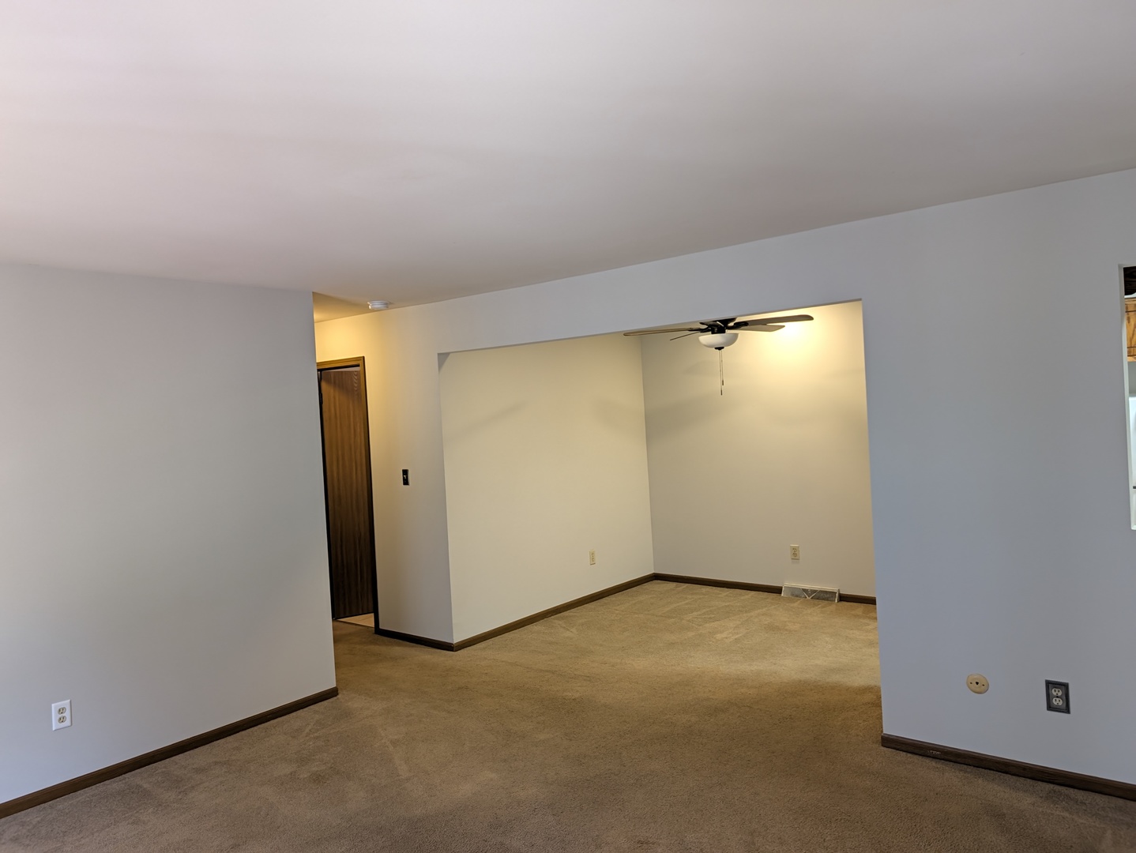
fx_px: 788
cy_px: 426
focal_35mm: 24
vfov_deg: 56.9
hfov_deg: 71.6
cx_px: 568
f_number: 1.68
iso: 84
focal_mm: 6.9
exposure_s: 1/40
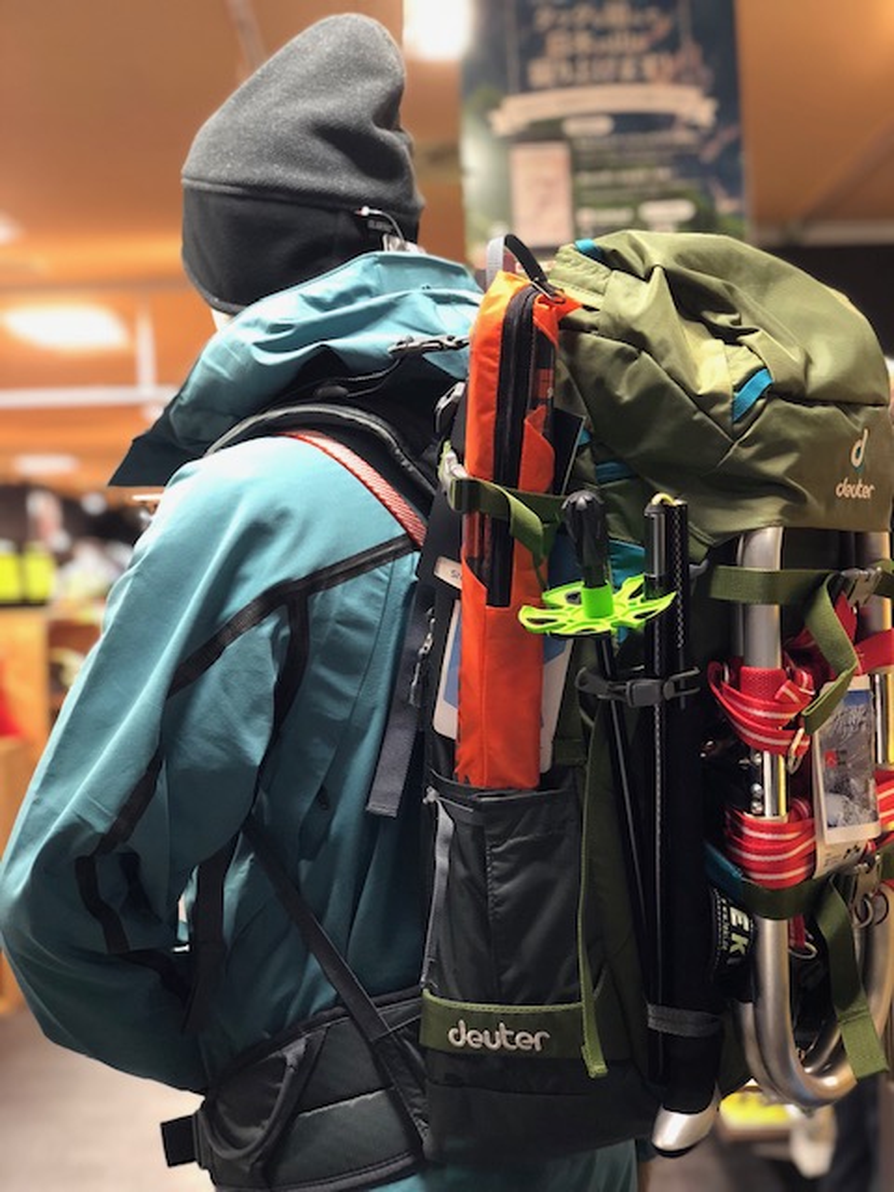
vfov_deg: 36.8
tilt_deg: +0.9
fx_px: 1791
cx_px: 447
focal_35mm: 52
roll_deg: +1.8
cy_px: 596
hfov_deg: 28.0
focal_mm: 6
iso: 160
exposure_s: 1/24
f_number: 2.4
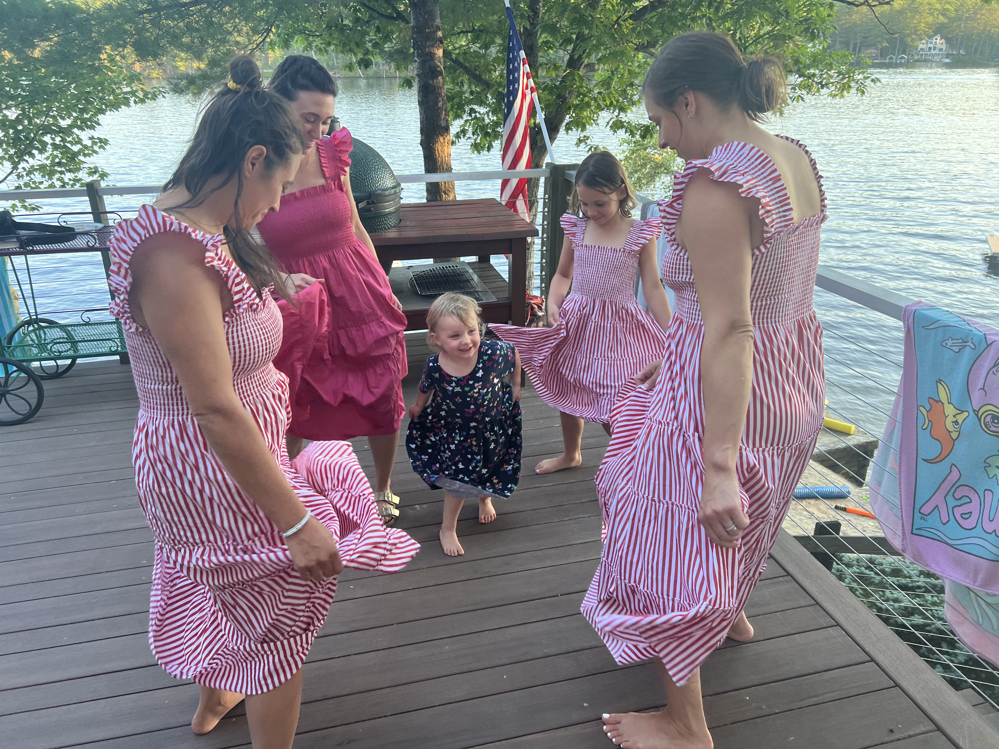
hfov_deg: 67.3
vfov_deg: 53.1
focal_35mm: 26
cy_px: 374
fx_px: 750
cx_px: 500
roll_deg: +1.0
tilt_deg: -23.6
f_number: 1.5
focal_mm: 5.7
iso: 50
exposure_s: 1/123
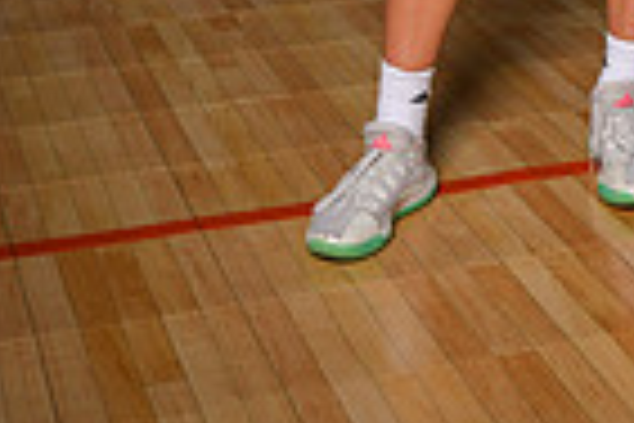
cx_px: 553
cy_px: -495
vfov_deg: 10.9
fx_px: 1972
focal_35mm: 112
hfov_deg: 18.0
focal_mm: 35
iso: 1000
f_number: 7.1
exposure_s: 1/320
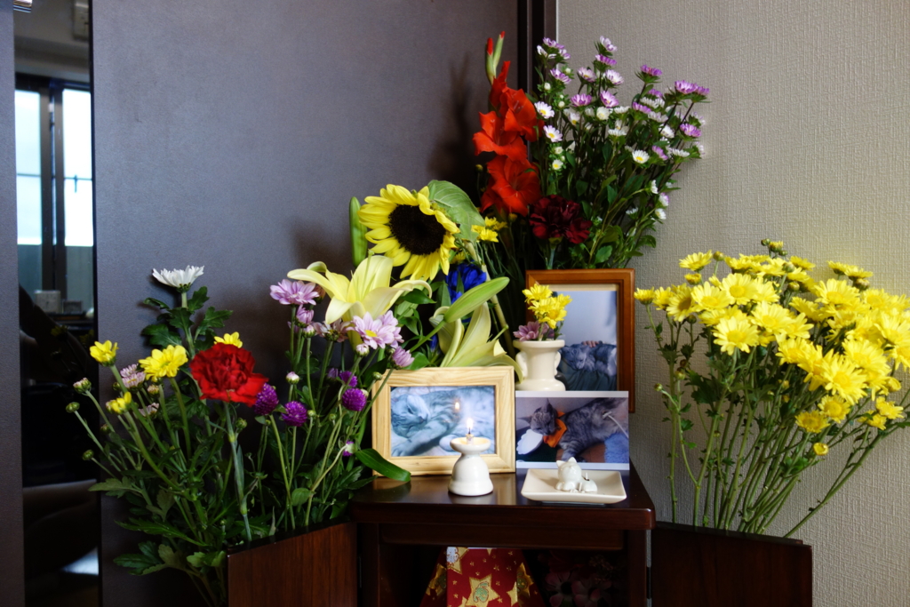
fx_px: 708
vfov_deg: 46.4
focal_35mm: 28
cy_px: 304
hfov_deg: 65.5
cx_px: 455
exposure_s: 1/30
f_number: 1.8
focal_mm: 10.4
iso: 200
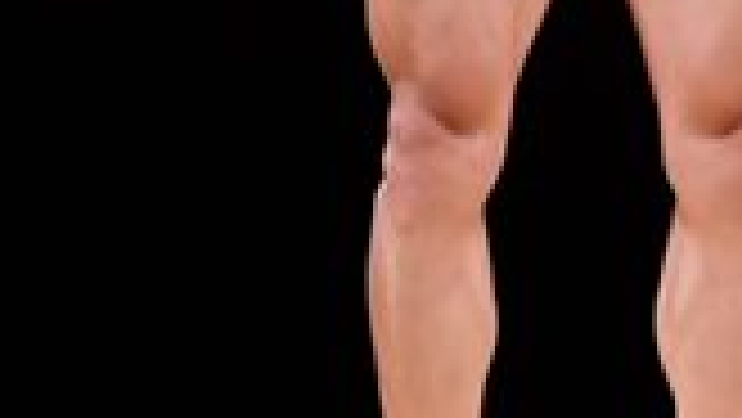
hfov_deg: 1.8
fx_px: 23188
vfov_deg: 1.0
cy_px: -220
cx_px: 560
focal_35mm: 1178
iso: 3200
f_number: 5.6
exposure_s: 1/400
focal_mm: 160
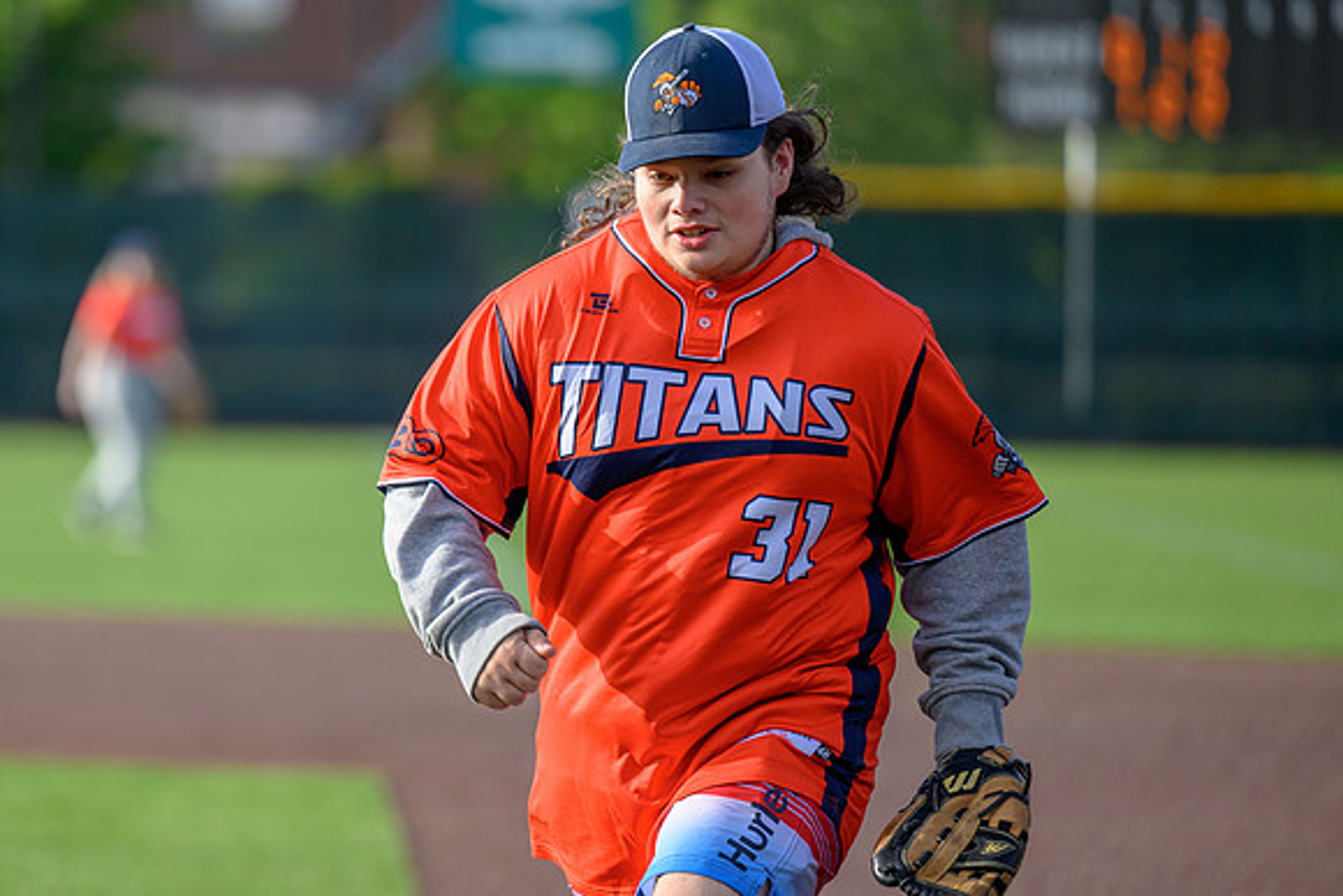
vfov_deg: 4.8
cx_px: 390
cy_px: 399
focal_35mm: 285
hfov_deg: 7.2
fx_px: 10648
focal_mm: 200
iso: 220
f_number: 2.8
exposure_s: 1/2000
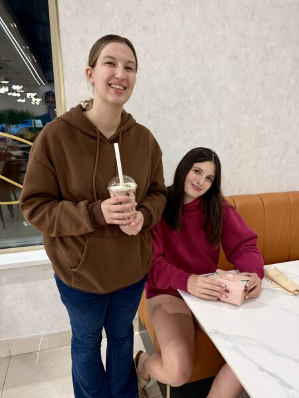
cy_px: 199
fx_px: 276
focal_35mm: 24
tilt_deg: -14.0
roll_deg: -0.4
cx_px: 150
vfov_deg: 71.6
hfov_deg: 56.8
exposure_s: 1/60
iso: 320
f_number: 1.78
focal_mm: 6.76
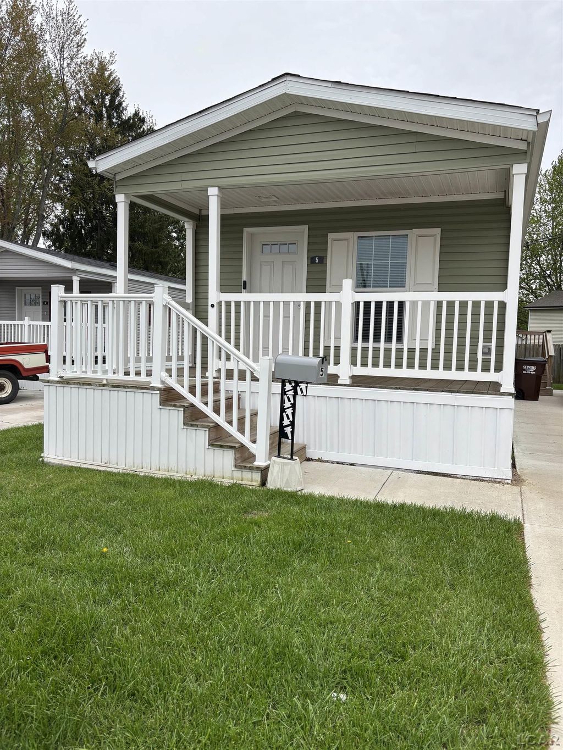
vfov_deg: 67.3
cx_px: 282
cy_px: 375
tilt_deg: -3.6
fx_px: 564
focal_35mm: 26
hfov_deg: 53.1
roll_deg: -2.2
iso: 50
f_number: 1.6
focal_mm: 5.96
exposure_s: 1/2288
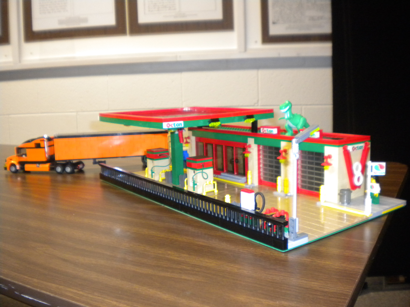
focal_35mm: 35
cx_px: 205
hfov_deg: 52.6
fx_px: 415
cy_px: 154
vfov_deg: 40.7
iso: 400
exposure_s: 1/30
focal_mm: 6.3
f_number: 3.1
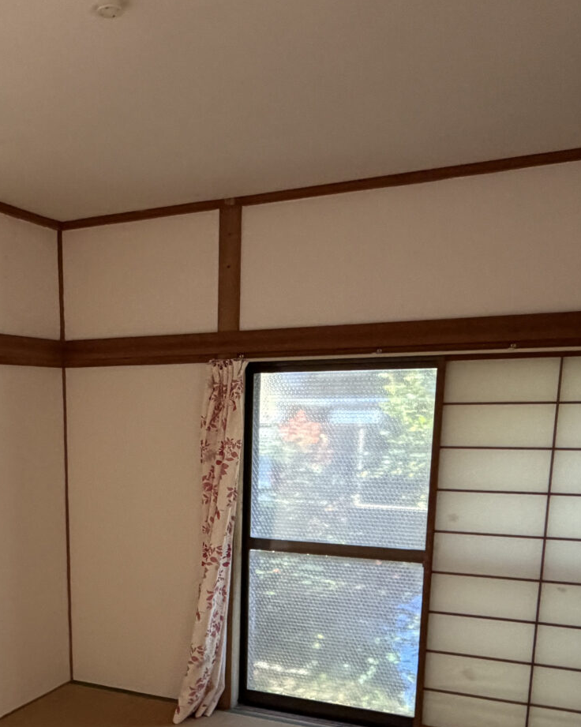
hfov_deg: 37.9
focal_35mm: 38
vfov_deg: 45.7
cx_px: 129
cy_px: 572
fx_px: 817
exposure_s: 1/121
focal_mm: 2.22
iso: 250
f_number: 2.2
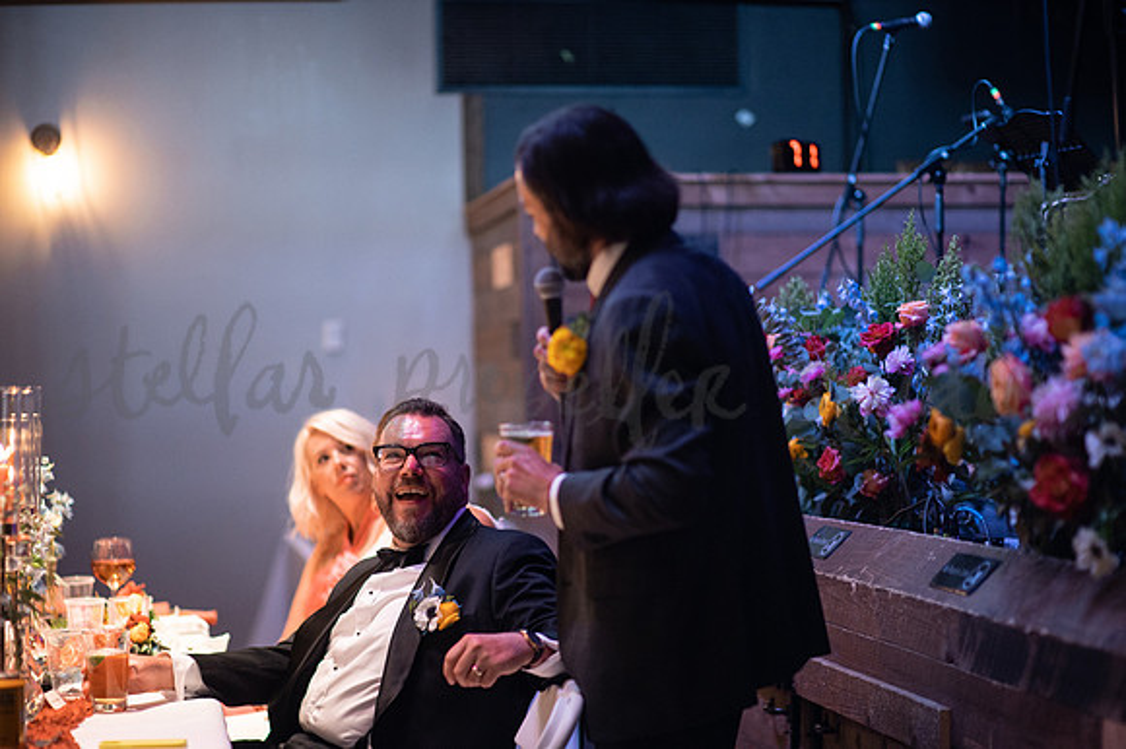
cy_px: 374
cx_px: 563
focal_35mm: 85
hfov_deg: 23.9
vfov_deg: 16.1
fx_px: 2657
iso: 2000
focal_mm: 85
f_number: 1.6
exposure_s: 1/200
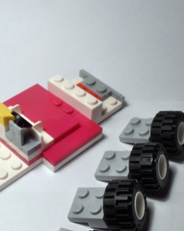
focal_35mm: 62
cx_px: 50
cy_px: 145
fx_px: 422
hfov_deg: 24.4
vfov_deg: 30.4
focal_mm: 6.61
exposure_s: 1/80
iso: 80
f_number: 3.9
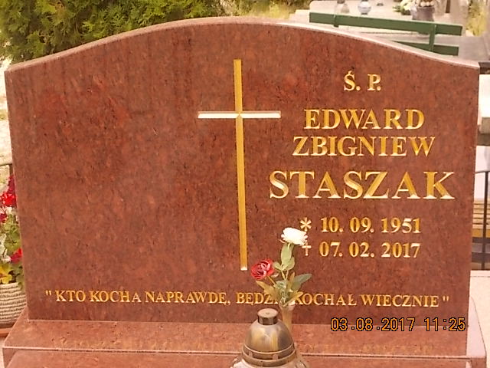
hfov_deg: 25.7
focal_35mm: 76
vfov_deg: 19.4
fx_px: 1076
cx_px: 245
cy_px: 184
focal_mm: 13.5
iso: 100
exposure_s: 1/60
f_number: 5.8
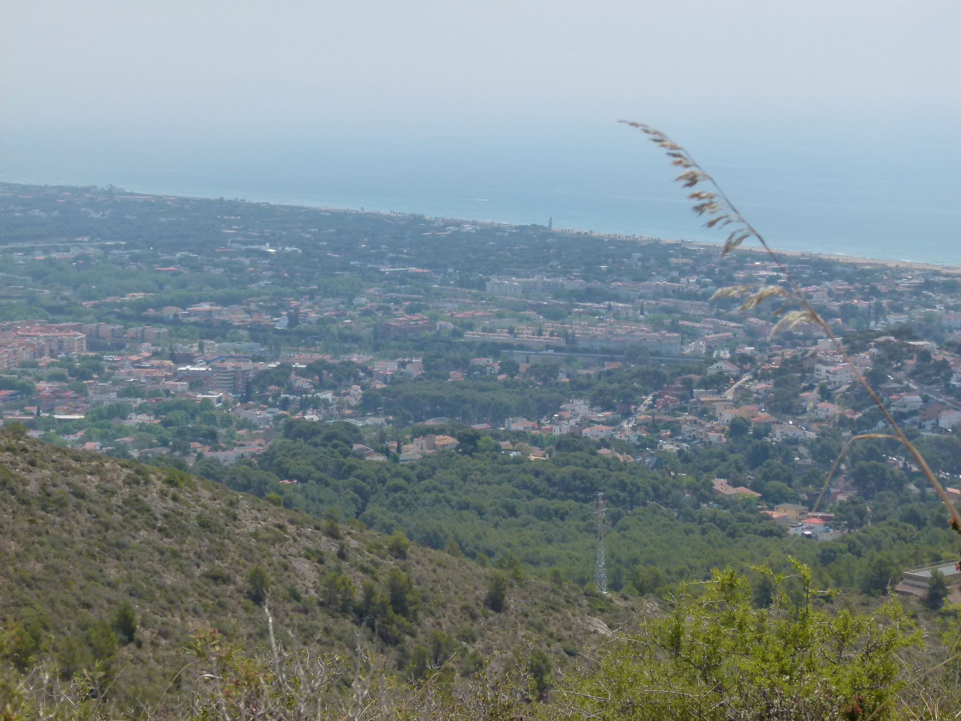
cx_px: 480
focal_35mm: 95
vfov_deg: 15.6
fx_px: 2637
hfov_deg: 20.7
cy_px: 360
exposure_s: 1/1300
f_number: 4
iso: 160
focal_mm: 17.1
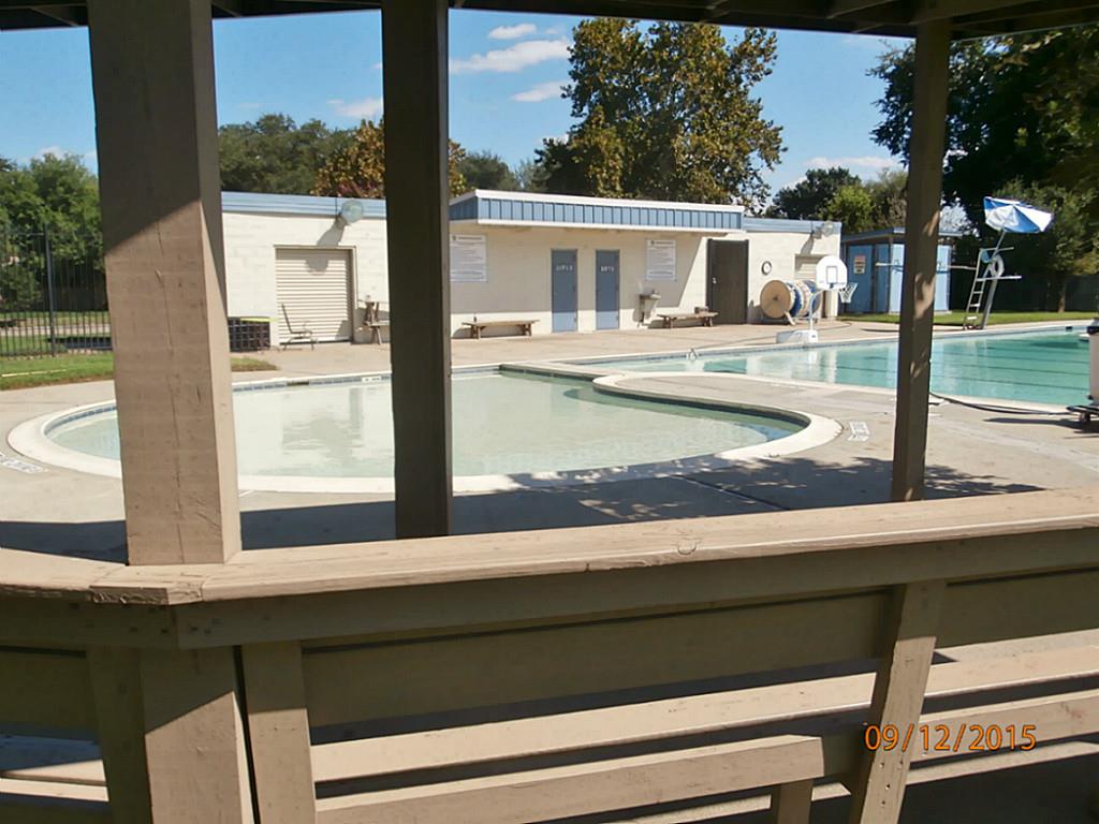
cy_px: 412
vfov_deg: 46.8
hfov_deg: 60.0
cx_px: 550
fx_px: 952
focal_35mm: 30
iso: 100
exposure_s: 1/1000
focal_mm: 5.36
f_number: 3.5
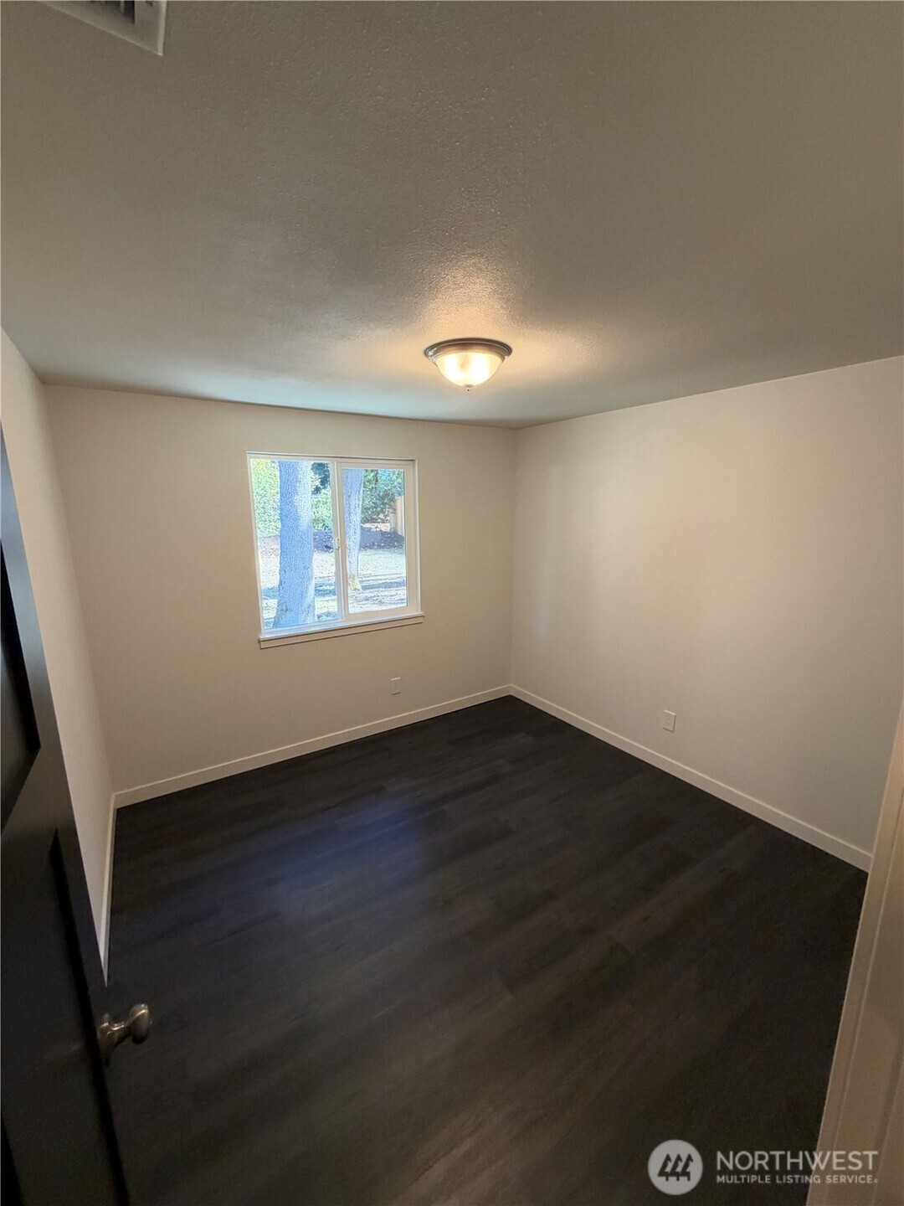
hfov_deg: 85.7
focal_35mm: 14
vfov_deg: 102.1
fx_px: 487
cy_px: 603
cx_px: 452
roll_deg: -0.1
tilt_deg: -9.4
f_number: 2.2
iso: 320
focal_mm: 2.22
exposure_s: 1/60
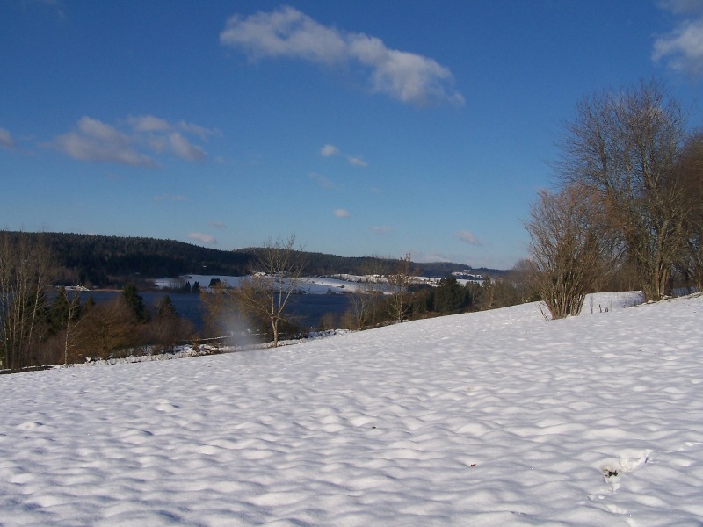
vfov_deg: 37.7
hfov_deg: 49.0
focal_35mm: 38
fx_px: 772
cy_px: 264
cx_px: 352
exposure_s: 1/750
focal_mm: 6.3
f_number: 5.6
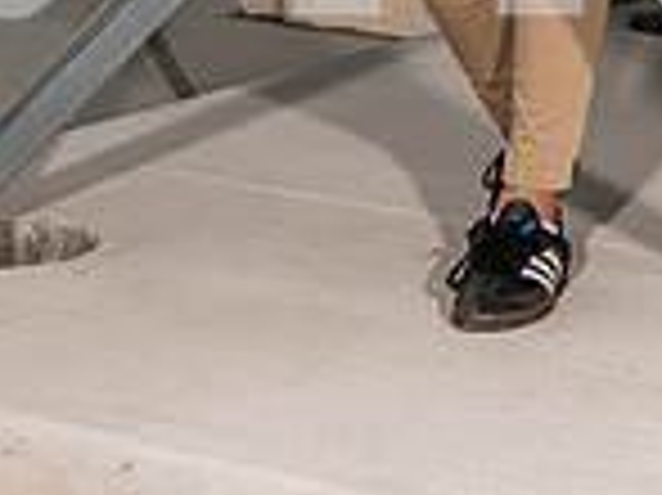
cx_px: 455
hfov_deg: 12.0
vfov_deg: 8.6
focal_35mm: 165
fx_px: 3153
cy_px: -436
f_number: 7.1
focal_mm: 56
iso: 200
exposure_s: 1/320
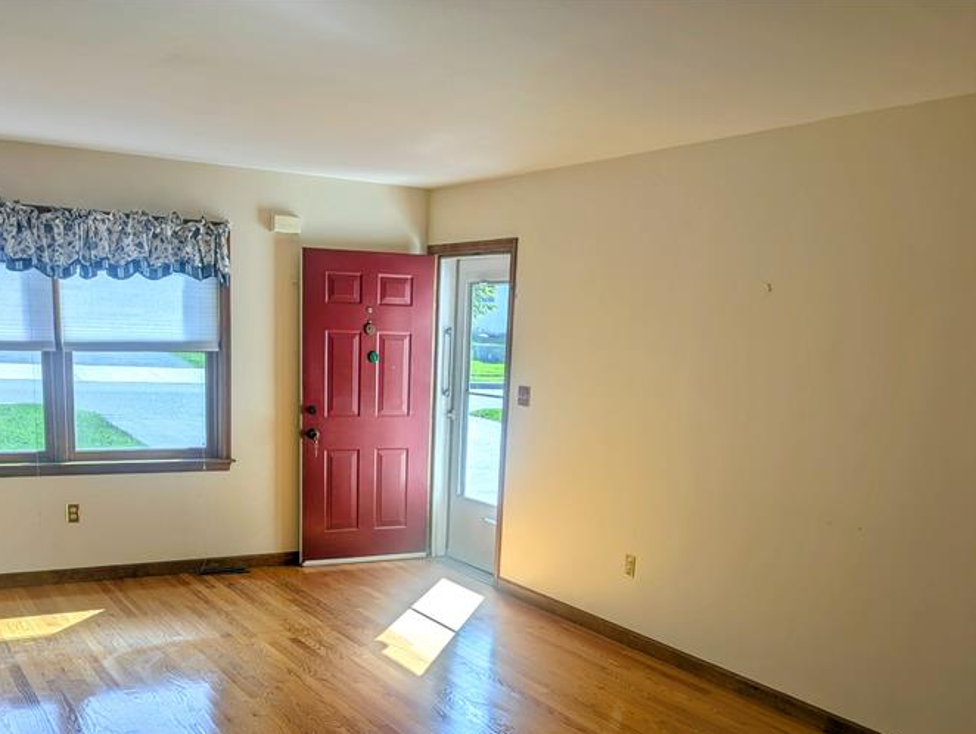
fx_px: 1044
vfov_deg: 37.6
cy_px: 563
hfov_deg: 49.9
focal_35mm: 37
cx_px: 416
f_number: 1.85
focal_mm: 6.81
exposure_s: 1/960
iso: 56
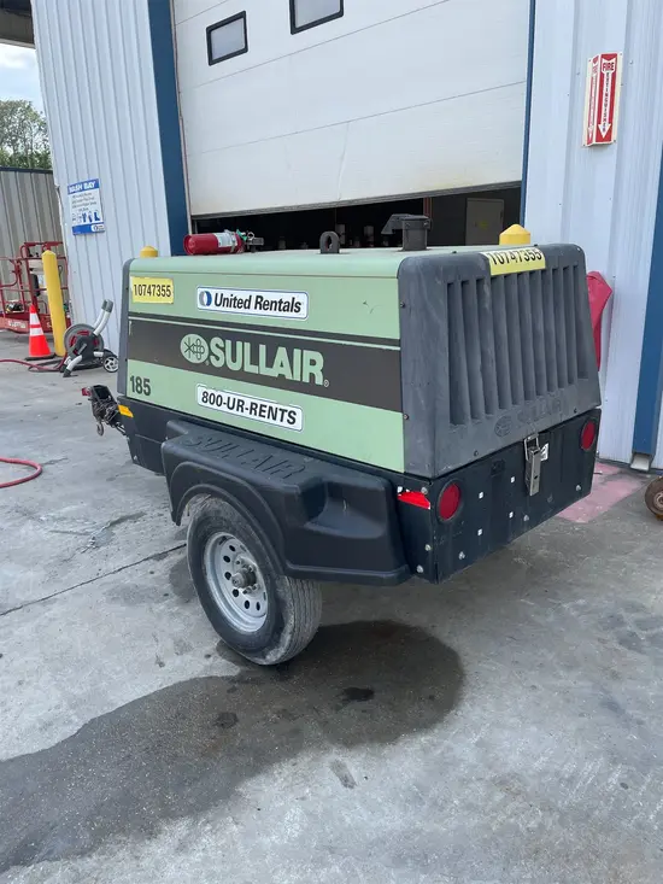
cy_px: 442
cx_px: 332
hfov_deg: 53.1
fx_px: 664
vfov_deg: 67.3
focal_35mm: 26
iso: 32
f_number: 1.6
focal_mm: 4.2
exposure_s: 1/888
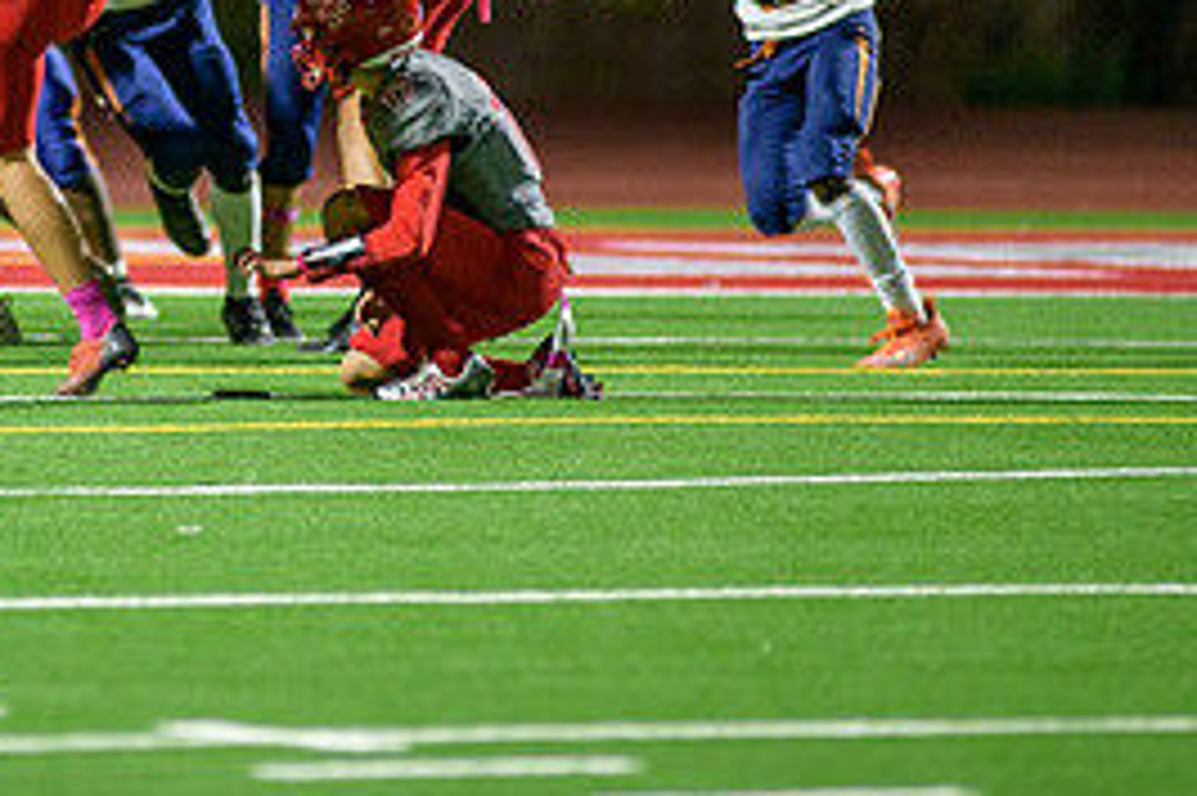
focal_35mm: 655
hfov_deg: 3.1
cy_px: -7
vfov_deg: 2.1
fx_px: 21764
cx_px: 126
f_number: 2.8
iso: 2000
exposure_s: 1/500
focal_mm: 300
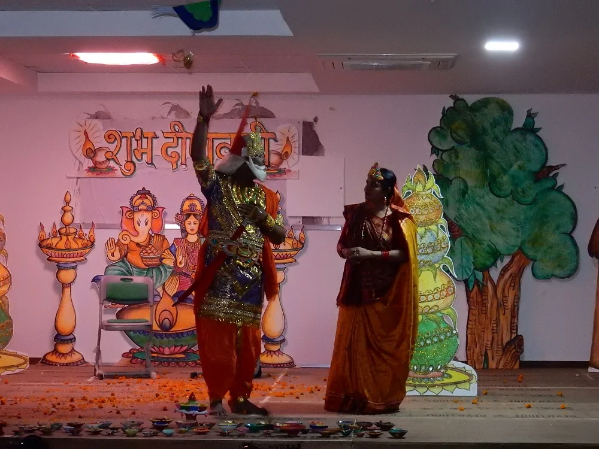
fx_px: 1713
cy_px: 224
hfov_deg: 19.8
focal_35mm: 99
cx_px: 300
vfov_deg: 14.9
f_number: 5.3
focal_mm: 17.6
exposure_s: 1/30
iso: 1600
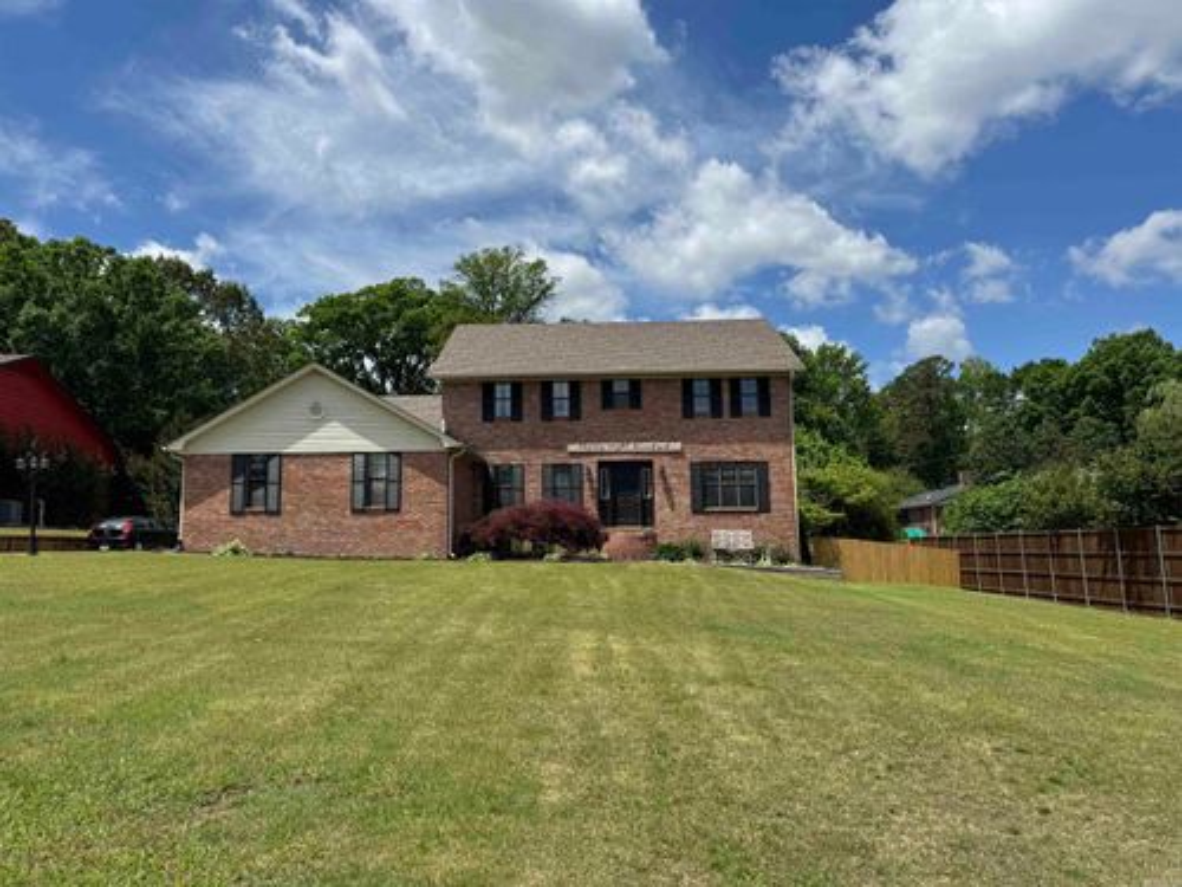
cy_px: 444
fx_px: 820
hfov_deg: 71.6
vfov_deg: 56.8
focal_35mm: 24
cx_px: 591
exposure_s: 1/5814
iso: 80
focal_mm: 6.76
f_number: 1.78
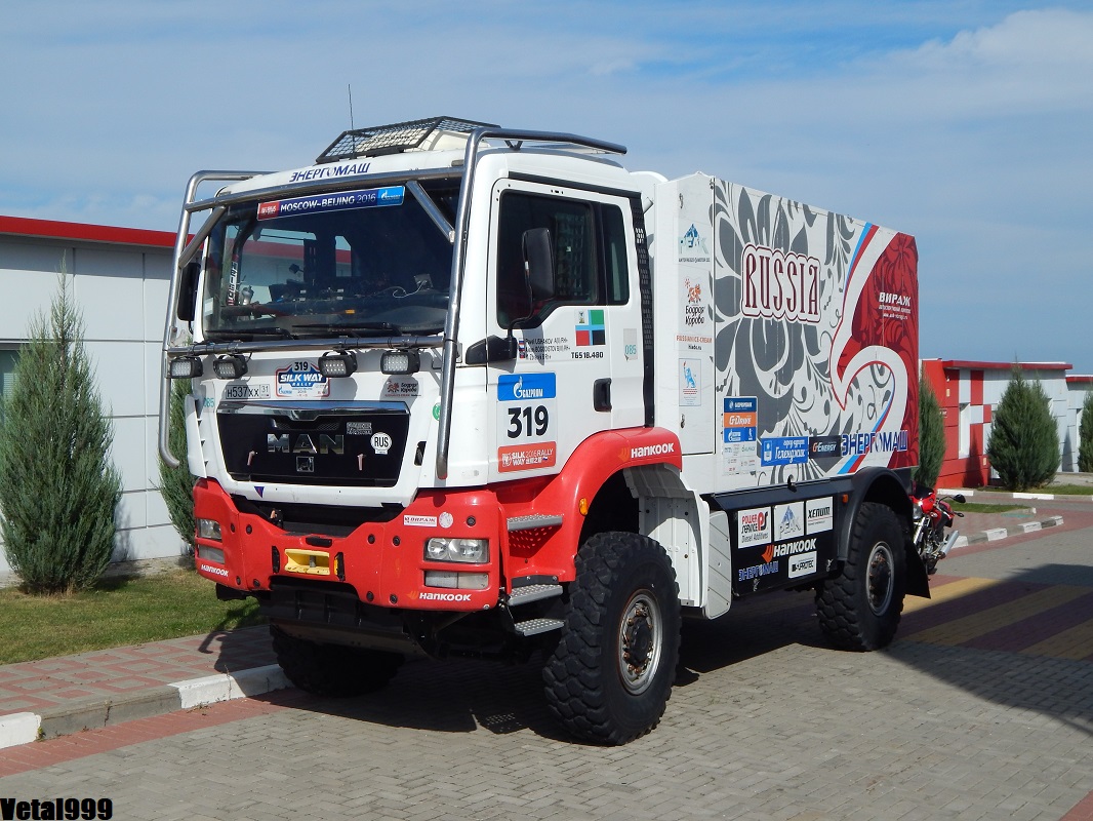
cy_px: 410
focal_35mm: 43
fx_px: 1358
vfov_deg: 33.6
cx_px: 546
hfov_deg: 43.8
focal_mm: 7.7
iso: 125
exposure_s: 1/800
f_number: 7.1
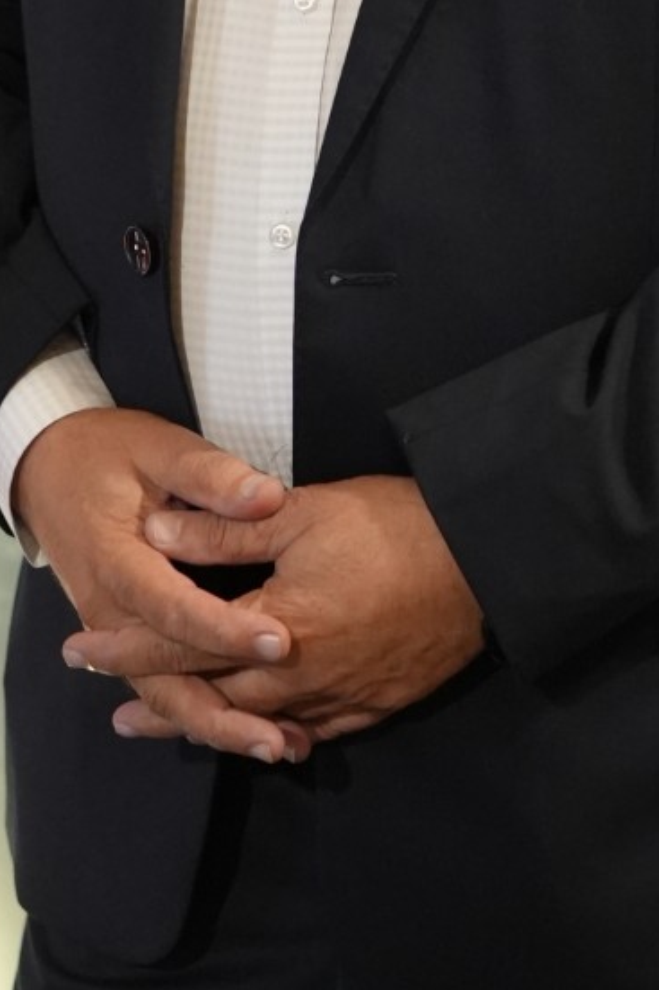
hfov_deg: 9.0
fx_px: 4203
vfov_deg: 13.1
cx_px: 314
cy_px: -156
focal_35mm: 153
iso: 3200
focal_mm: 35
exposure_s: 1/160
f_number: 2.2
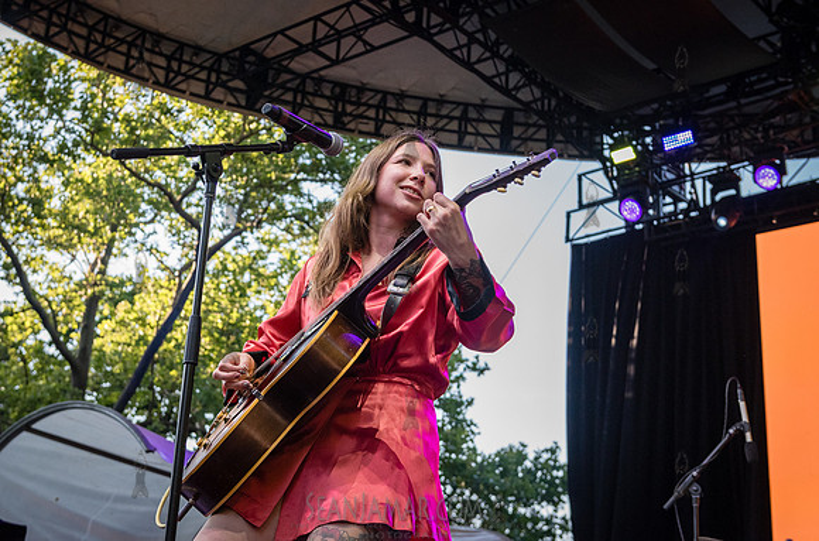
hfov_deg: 35.3
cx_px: 338
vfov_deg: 23.8
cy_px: 219
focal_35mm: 57
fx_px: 1284
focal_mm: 48
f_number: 4.5
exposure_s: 1/1250
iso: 2000
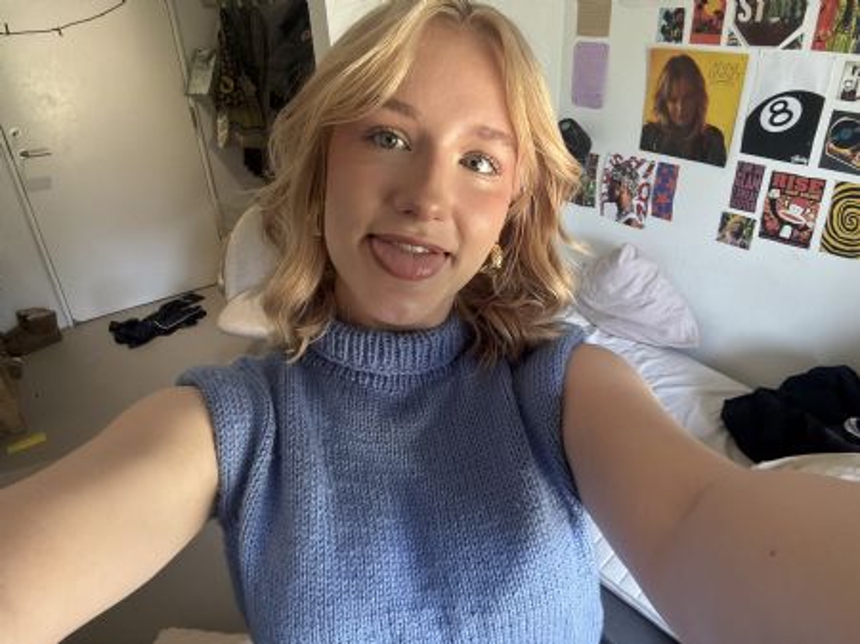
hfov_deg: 74.0
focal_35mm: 23
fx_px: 571
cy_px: 322
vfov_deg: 58.8
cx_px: 430
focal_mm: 2.69
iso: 160
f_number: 1.9
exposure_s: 1/60
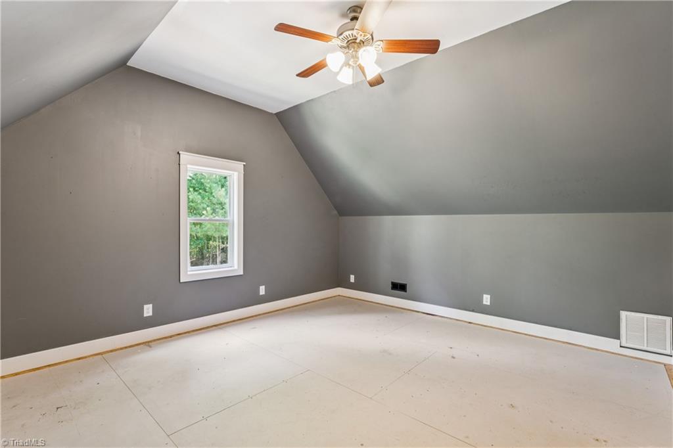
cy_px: 224
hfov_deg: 95.0
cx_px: 336
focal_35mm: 16
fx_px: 308
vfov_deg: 72.0
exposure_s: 6
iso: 100
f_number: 13
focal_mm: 16.5
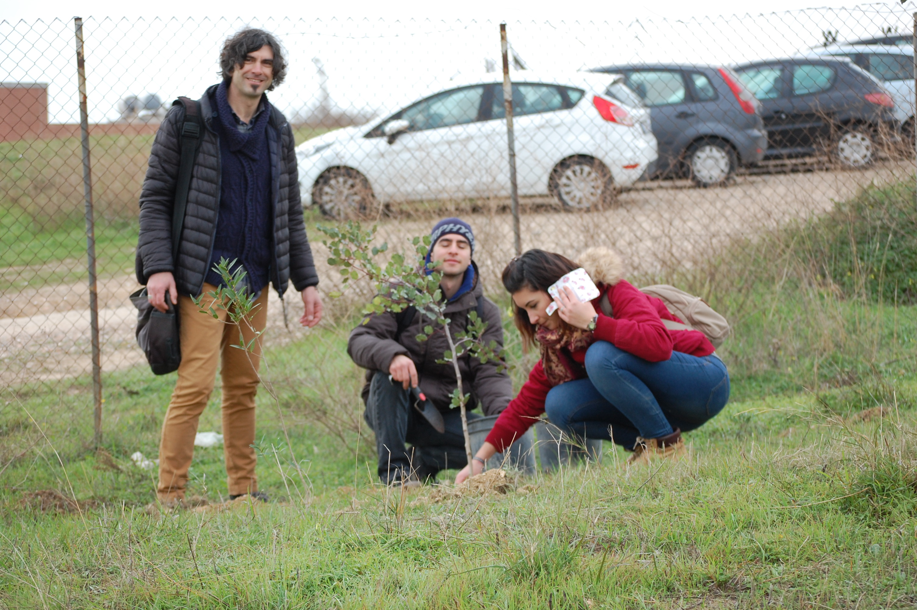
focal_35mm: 93
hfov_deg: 21.9
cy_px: 305
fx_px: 2367
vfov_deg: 14.7
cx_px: 458
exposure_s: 1/400
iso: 400
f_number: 5
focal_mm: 62
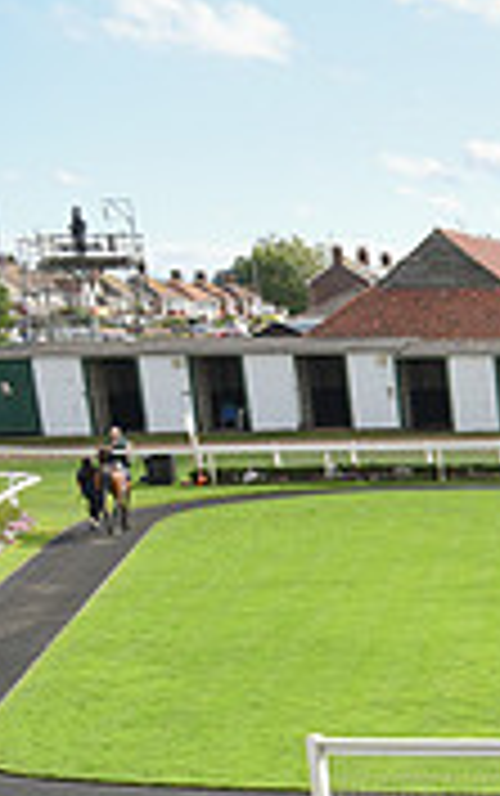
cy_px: 812
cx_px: 1297
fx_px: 1740
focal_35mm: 80
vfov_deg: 24.5
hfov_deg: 12.1
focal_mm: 24
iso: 500
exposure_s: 1/1600
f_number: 5.6
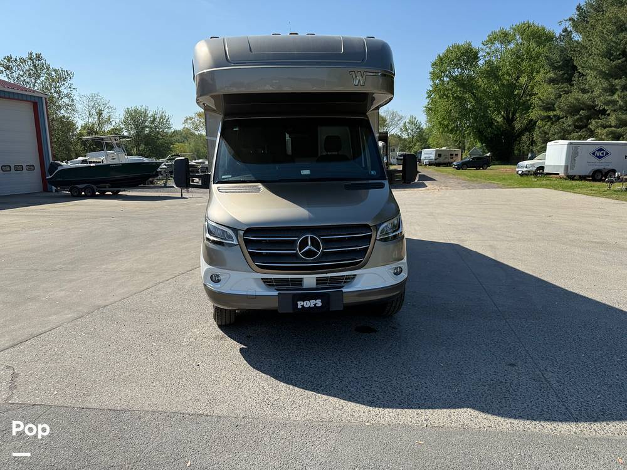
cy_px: 235
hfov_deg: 71.6
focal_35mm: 24
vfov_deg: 56.8
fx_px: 435
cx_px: 314
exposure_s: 1/5319
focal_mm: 6.76
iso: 80
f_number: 1.78
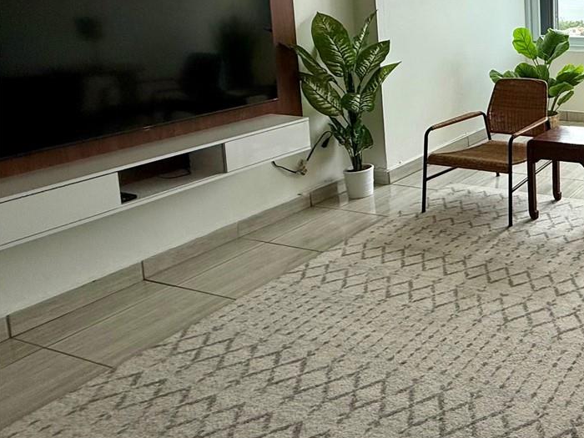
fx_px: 540
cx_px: 663
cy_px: 43
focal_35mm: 32
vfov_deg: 40.8
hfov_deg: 42.5
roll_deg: +0.4
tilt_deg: -5.6
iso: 64
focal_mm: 2.22
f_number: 2.2
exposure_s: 1/770
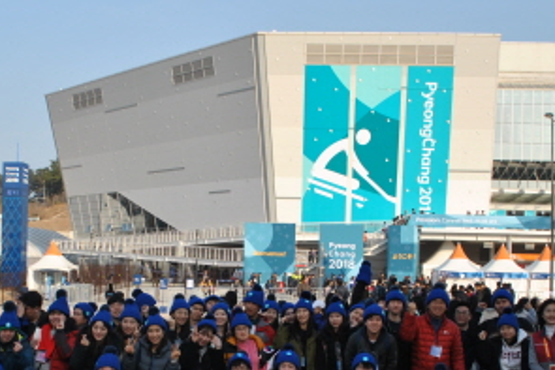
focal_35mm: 56
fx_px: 864
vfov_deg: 24.0
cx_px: 211
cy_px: 267
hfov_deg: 35.4
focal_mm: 20
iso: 100
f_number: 7.1
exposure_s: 1/200
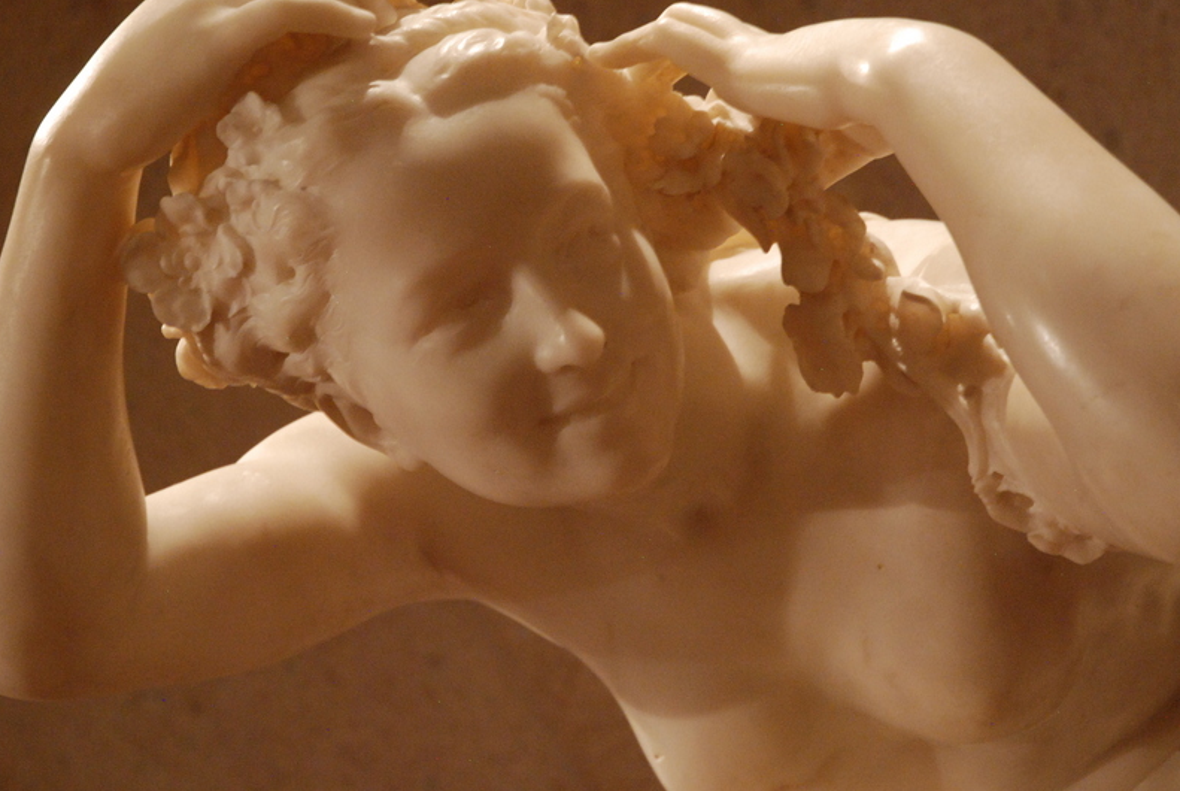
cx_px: 580
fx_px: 3315
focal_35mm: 101
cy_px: 301
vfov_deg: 13.6
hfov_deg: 20.2
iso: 1250
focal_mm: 52
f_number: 4.5
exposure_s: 1/13
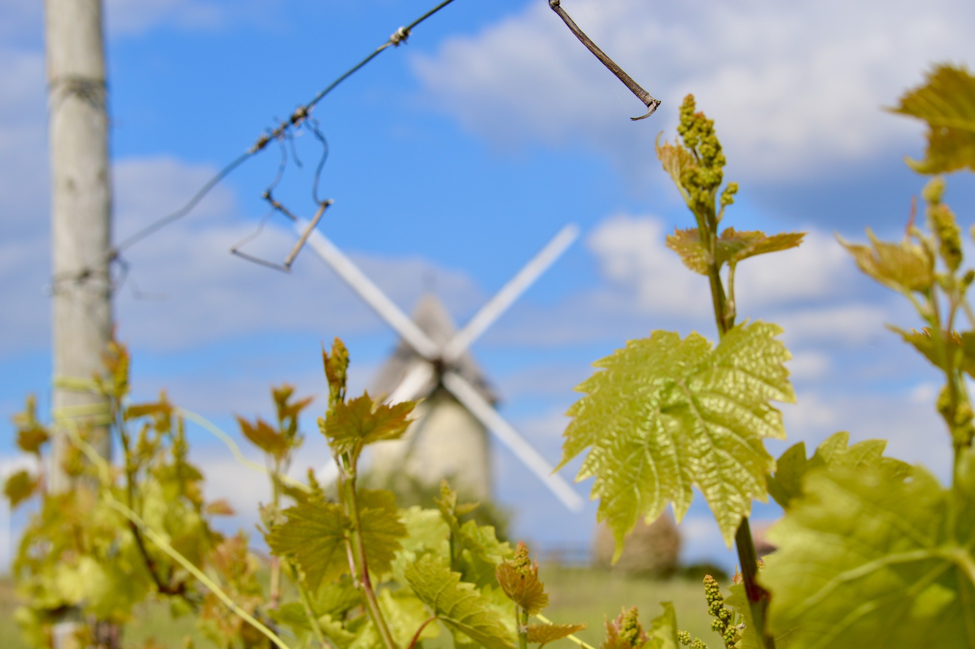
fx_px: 2354
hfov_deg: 23.4
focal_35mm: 87
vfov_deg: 15.7
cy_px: 324
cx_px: 488
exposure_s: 1/320
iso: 100
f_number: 9
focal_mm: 58
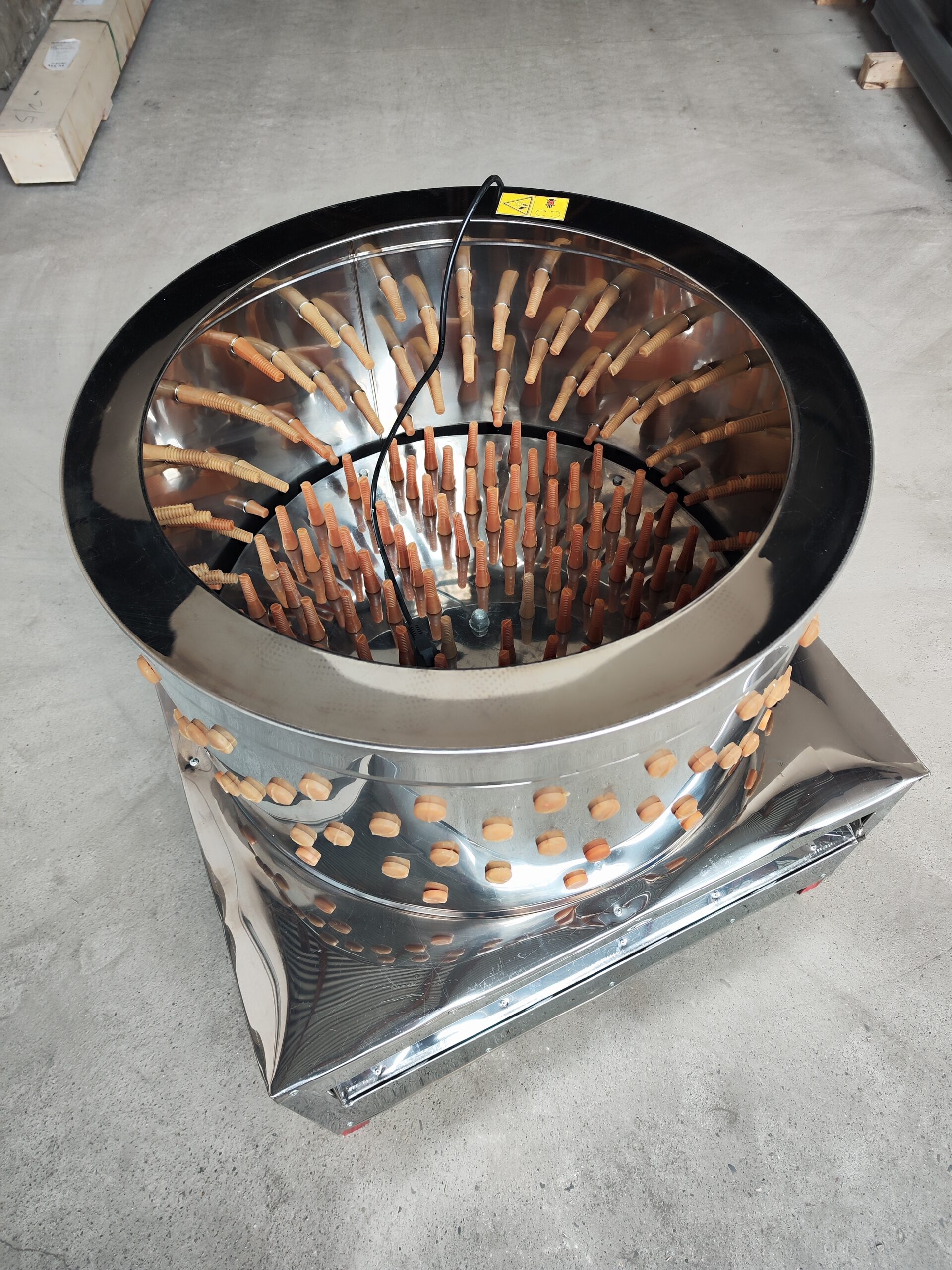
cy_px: 635
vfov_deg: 73.9
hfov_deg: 58.9
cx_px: 476
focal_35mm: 23
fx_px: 843
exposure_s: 1/100
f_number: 1.69
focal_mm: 7.01
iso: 271
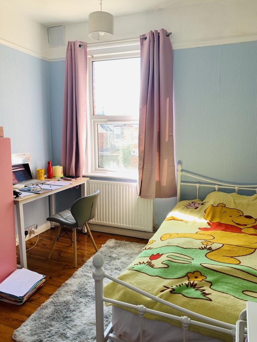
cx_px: 128
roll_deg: +0.2
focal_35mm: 26
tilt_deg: -8.9
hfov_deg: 53.1
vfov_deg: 67.3
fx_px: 257
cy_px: 171
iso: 32
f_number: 1.8
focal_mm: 4.25
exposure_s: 1/122
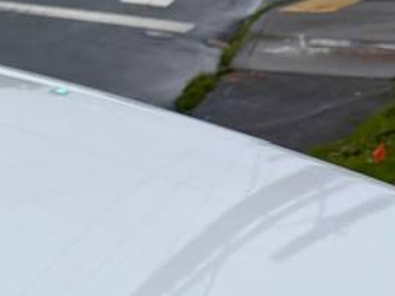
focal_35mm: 113
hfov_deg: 15.1
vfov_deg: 12.2
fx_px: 1289
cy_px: 512
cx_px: -312
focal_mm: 6.76
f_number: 1.78
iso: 80
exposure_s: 1/2525
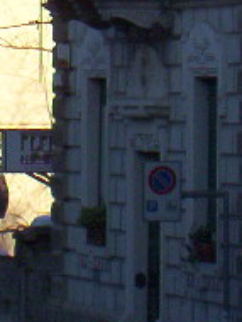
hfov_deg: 3.2
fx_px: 4315
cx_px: 223
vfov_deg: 4.3
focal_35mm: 464
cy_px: -46
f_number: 4.72
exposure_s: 1/527
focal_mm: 16.61
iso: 100
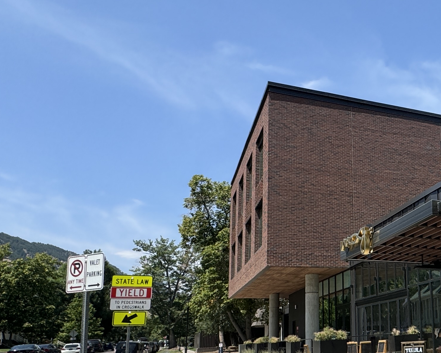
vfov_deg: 39.5
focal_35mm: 37
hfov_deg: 43.1
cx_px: 428
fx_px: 483
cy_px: 244
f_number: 2.2
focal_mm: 2.22
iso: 50
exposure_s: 1/1477
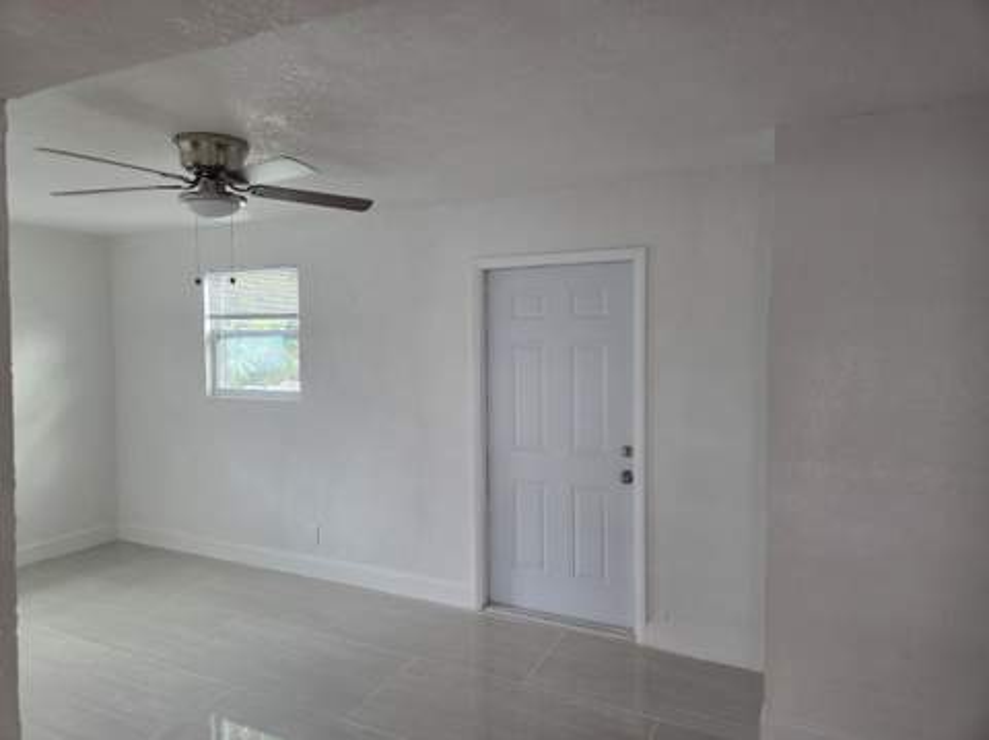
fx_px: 656
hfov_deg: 74.0
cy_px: 370
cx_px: 494
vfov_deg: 58.8
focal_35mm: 23
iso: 250
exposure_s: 1/120
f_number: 1.8
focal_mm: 5.4
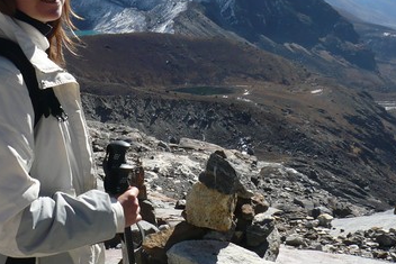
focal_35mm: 62
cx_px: 116
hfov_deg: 32.0
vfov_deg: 21.9
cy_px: 97
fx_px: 682
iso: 100
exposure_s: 1/250
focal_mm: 5.8
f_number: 8
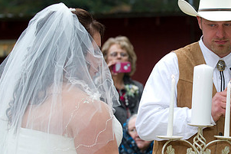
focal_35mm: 165
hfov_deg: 12.4
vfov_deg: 8.3
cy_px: 86
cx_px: 193
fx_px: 1058
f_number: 3.5
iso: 800
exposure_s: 1/100
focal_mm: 86
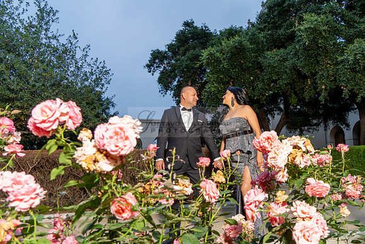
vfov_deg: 44.3
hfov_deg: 62.1
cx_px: 221
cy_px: 125
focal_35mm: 30
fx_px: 299
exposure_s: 1/200
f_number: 4
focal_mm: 24
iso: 400
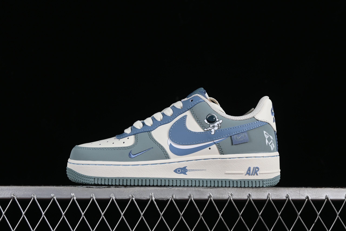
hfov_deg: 27.0
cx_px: 173
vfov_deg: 18.2
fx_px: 721
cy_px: 116
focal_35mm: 75
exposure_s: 1/80
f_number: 8
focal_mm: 50
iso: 160
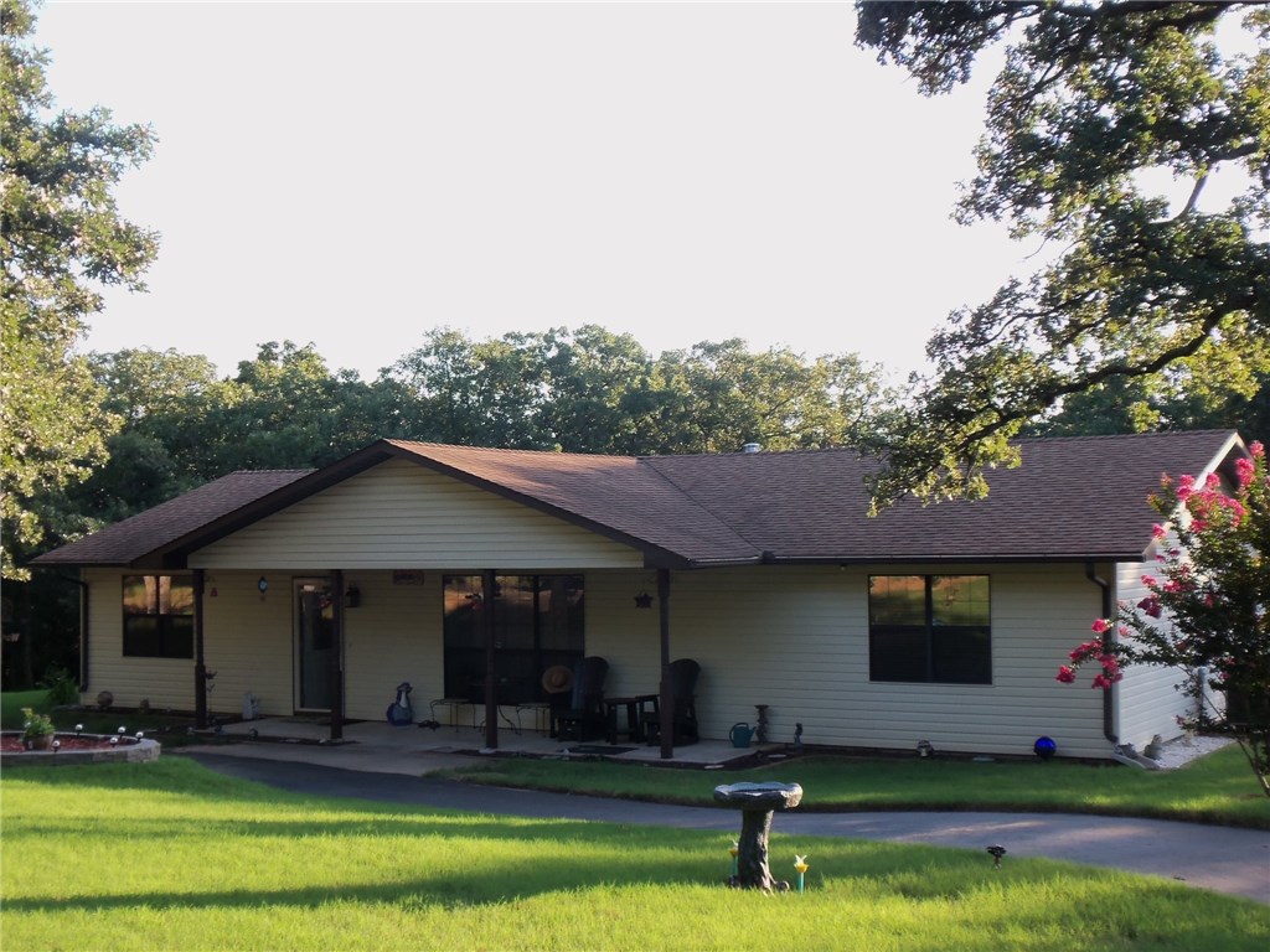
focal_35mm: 48
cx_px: 635
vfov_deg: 30.3
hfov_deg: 39.7
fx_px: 1761
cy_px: 476
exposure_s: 1/80
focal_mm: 8.7
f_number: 3.8
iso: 80
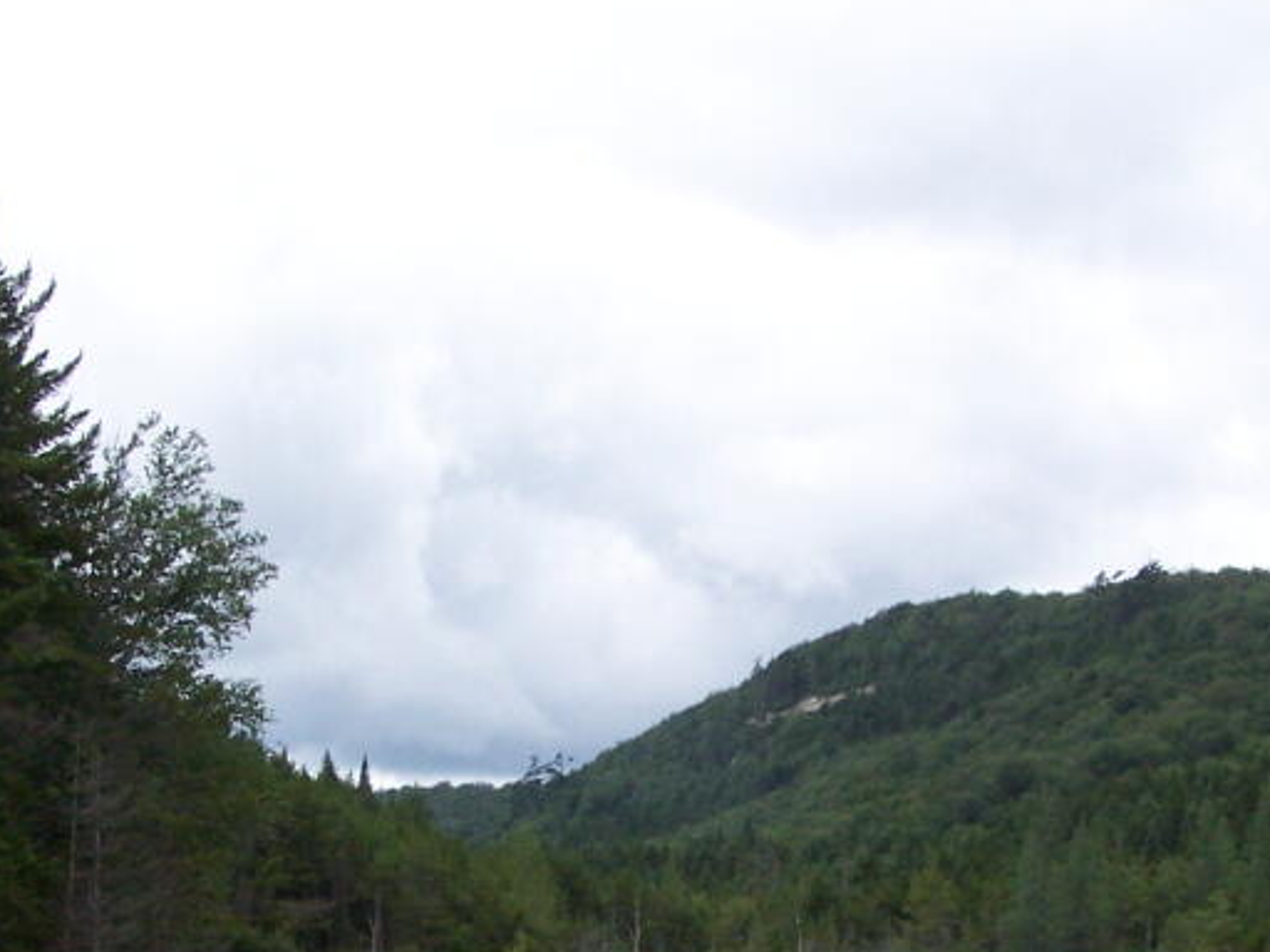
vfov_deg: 19.2
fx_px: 2788
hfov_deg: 25.7
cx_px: 652
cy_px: 721
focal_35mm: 76
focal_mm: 6.3
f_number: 4
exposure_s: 1/1000
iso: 200
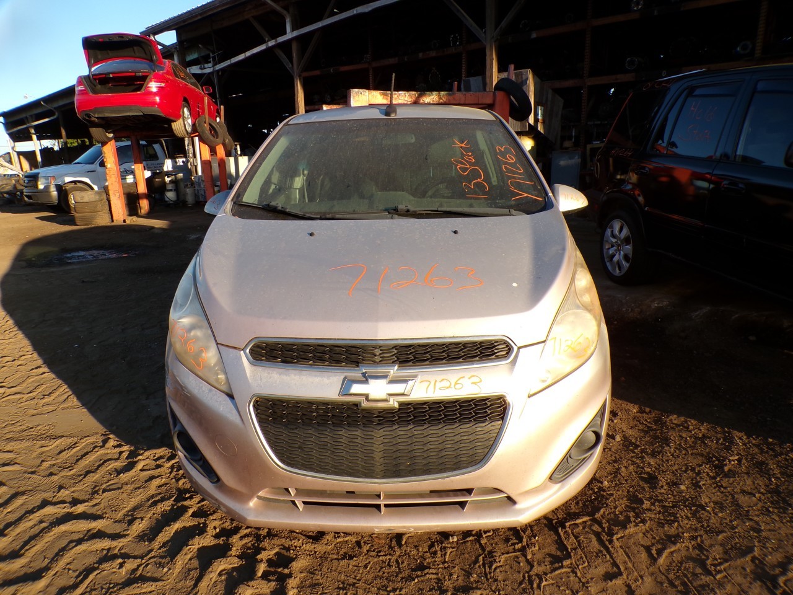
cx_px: 396
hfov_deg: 71.6
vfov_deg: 56.8
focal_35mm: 24
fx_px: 550
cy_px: 298
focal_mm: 4.3
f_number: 4.4
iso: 100
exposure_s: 1/250
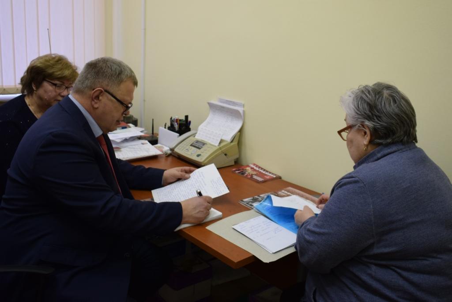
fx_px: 339
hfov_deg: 67.4
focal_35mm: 27
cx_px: 226
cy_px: 151
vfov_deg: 47.9
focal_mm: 18
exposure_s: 1/60
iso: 560
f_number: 4
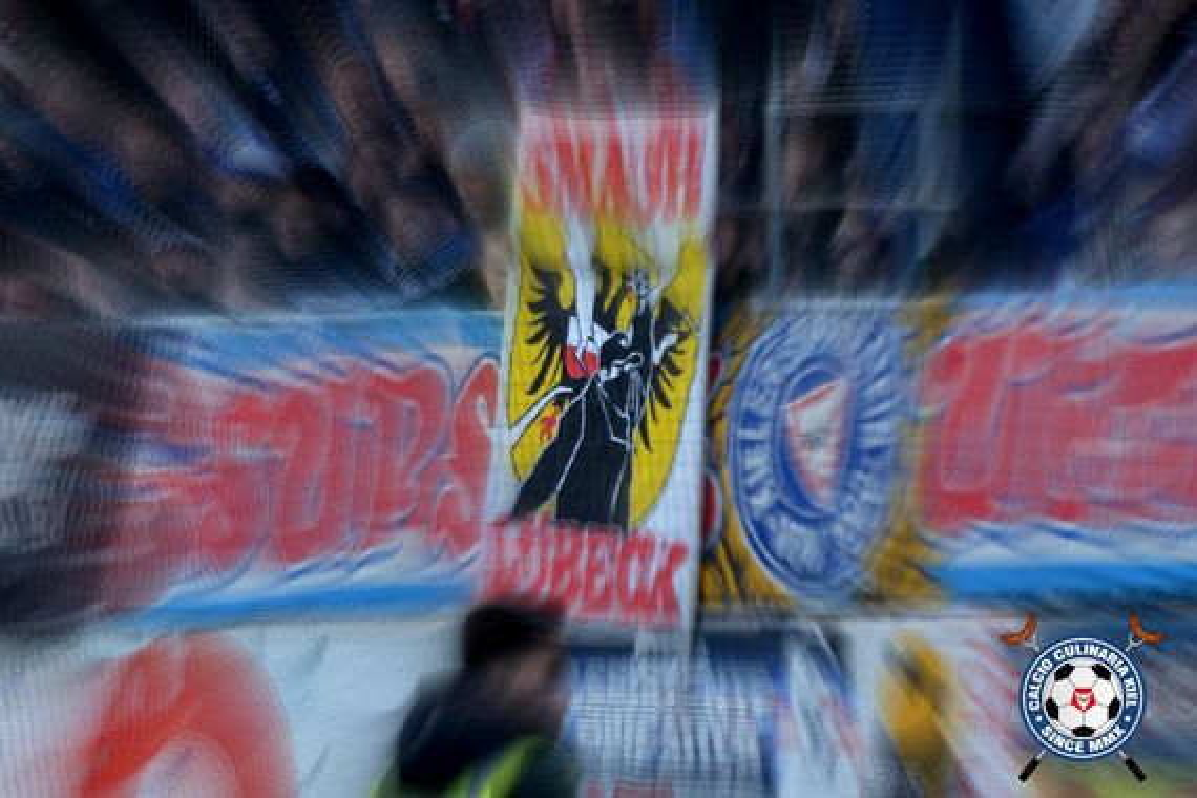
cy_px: 399
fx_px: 9974
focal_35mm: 300
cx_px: 598
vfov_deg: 4.6
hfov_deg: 6.9
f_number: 4.5
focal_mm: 200
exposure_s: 1/1250
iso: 800
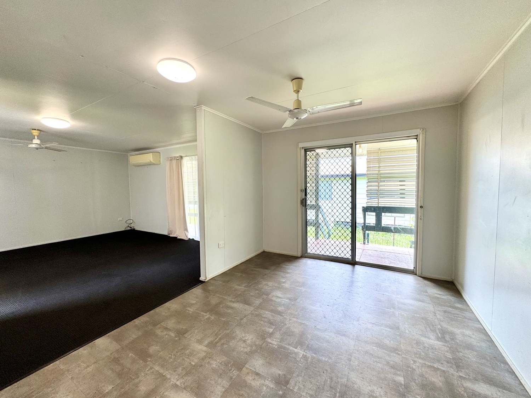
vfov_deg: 85.7
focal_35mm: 14
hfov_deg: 102.1
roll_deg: +1.4
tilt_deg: -3.1
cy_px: 199
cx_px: 266
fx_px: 215
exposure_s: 1/100
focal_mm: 2.22
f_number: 2.2
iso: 50
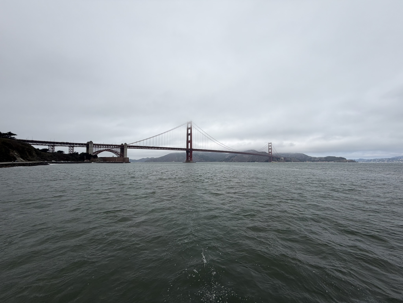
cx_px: 202
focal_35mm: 14
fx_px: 163
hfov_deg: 102.1
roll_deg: -0.1
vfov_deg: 85.7
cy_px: 152
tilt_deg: +3.9
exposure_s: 1/942
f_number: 2.2
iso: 20
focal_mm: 2.22
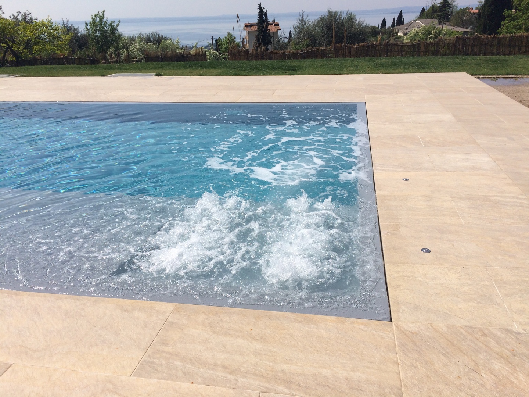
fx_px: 443
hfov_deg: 61.7
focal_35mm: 29
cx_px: 264
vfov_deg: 48.2
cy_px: 198
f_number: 2.2
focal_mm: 4.15
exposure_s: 1/4566
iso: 32
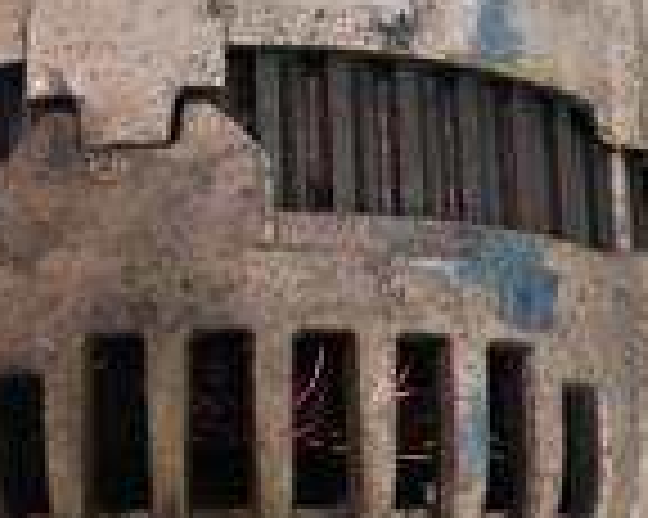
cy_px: 351
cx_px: 266
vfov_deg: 19.6
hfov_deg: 24.4
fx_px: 1495
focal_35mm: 78
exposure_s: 1/60
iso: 800
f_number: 3.5
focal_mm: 12
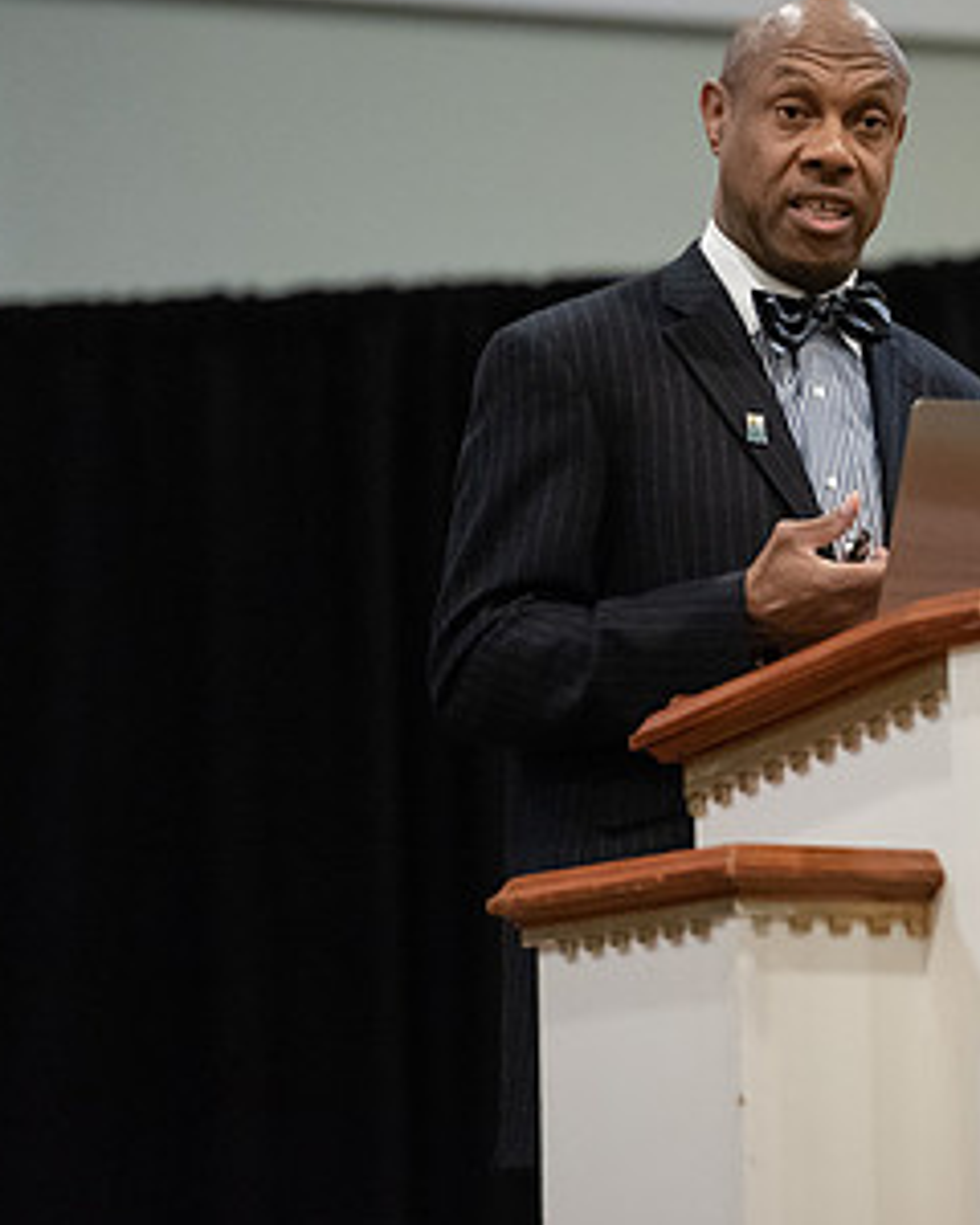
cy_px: 529
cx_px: 960
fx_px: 13161
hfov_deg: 4.3
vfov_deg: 5.3
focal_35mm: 363
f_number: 2.8
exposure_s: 1/200
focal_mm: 200
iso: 8000
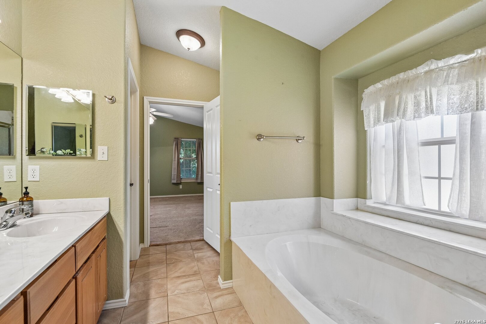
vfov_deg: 73.7
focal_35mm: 16
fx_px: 216
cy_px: 162
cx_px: 243
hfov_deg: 96.7
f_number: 8
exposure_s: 1/15
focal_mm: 16
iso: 640
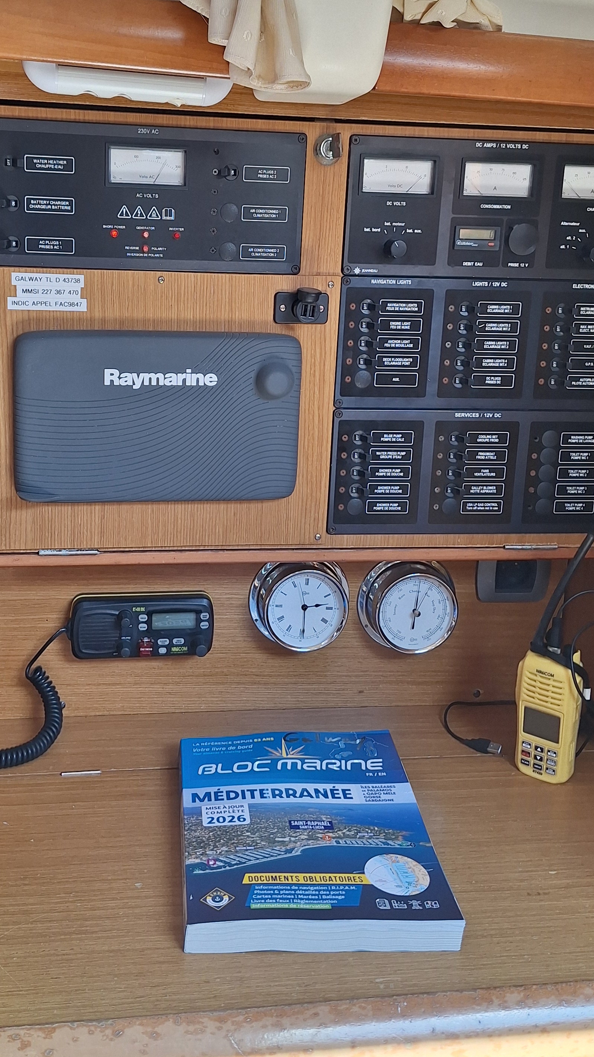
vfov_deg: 54.9
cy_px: 426
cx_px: 212
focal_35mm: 36
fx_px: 1008
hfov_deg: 32.6
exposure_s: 1/159
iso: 40
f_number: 1.8
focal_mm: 5.54
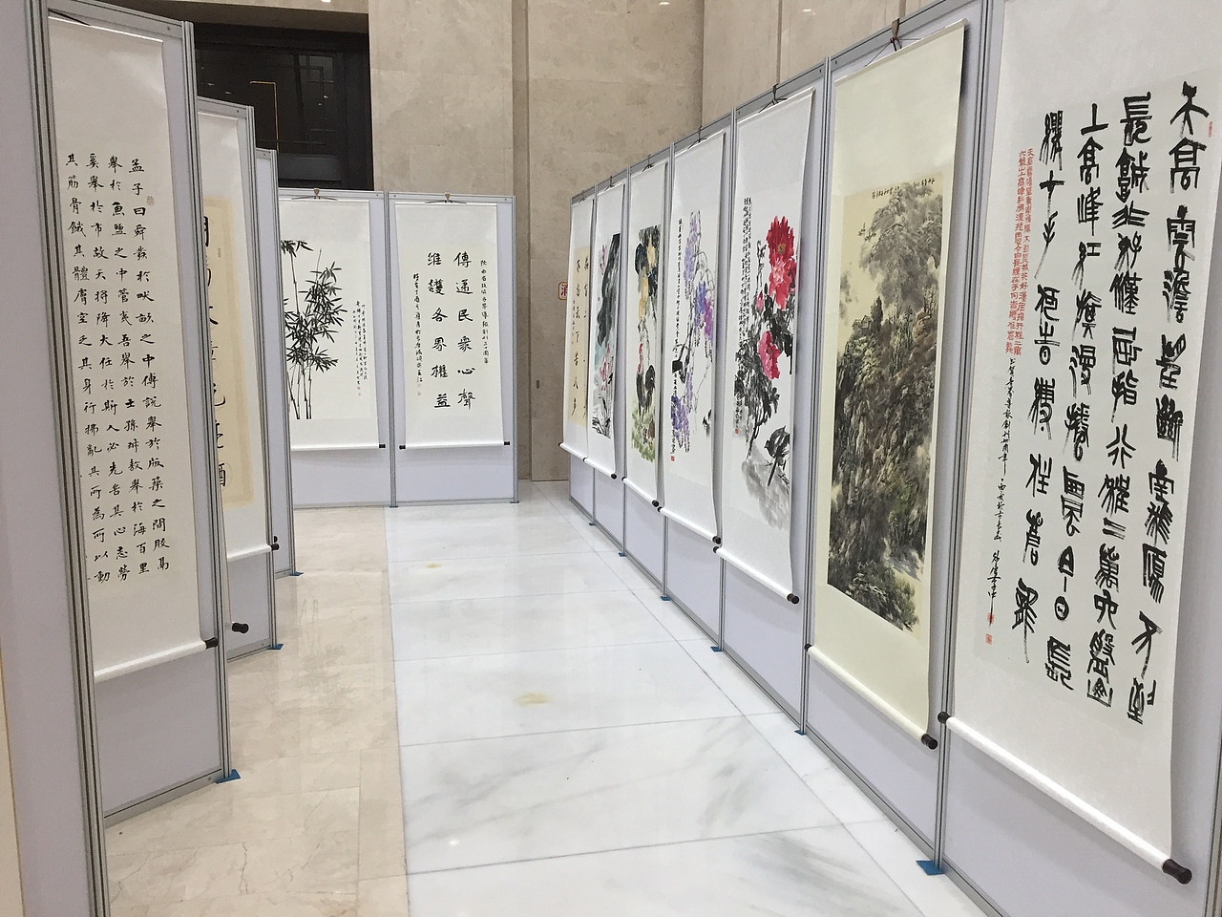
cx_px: 611
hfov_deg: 61.7
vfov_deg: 48.2
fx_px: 1024
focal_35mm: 29
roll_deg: -1.3
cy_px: 458
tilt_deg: -8.0
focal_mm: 4.15
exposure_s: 1/33
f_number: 2.2
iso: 125
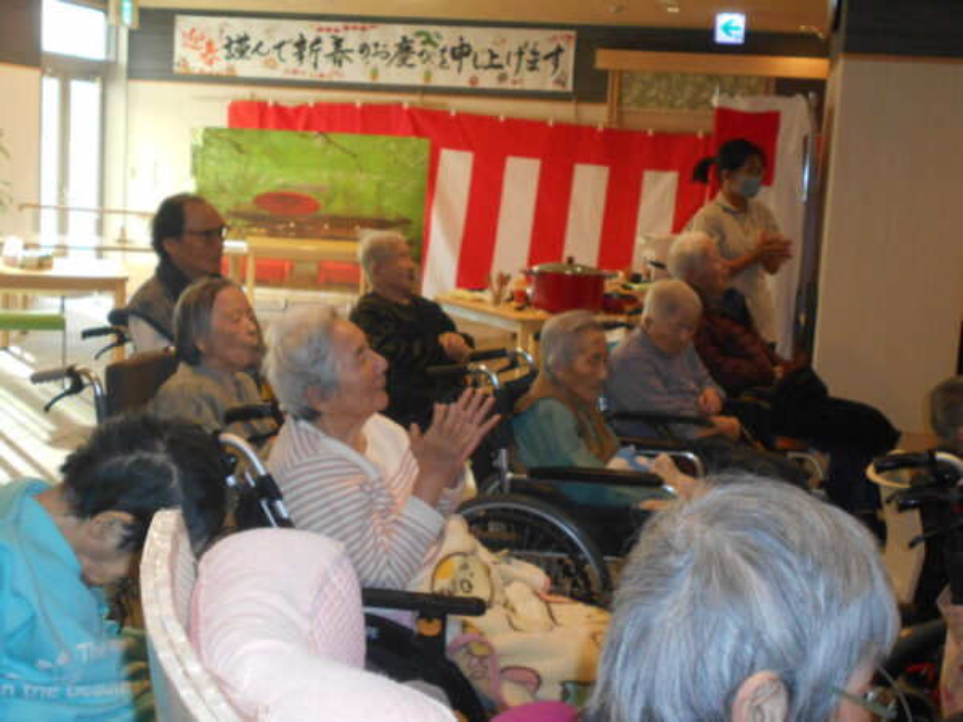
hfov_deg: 38.2
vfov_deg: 29.1
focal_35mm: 50
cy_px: 361
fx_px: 1391
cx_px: 482
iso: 320
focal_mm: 8.8
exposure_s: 1/60
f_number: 4.5
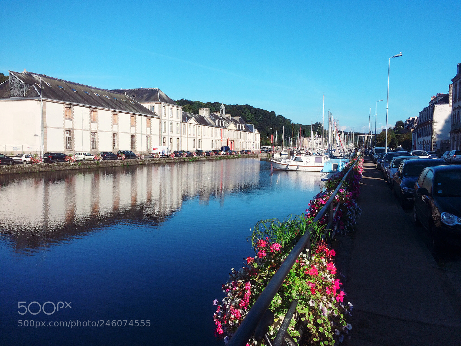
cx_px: 230
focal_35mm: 29
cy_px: 173
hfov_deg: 61.7
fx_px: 386
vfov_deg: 48.2
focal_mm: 4.15
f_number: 2.2
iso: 32
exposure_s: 1/2160
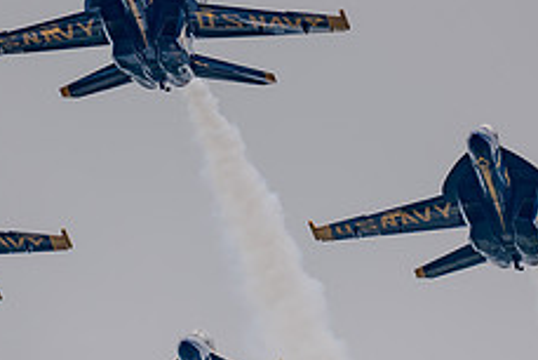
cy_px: 275
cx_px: 289
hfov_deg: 1.6
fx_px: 18901
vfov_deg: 1.1
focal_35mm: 1264
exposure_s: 1/6400
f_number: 6.3
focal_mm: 500
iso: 640
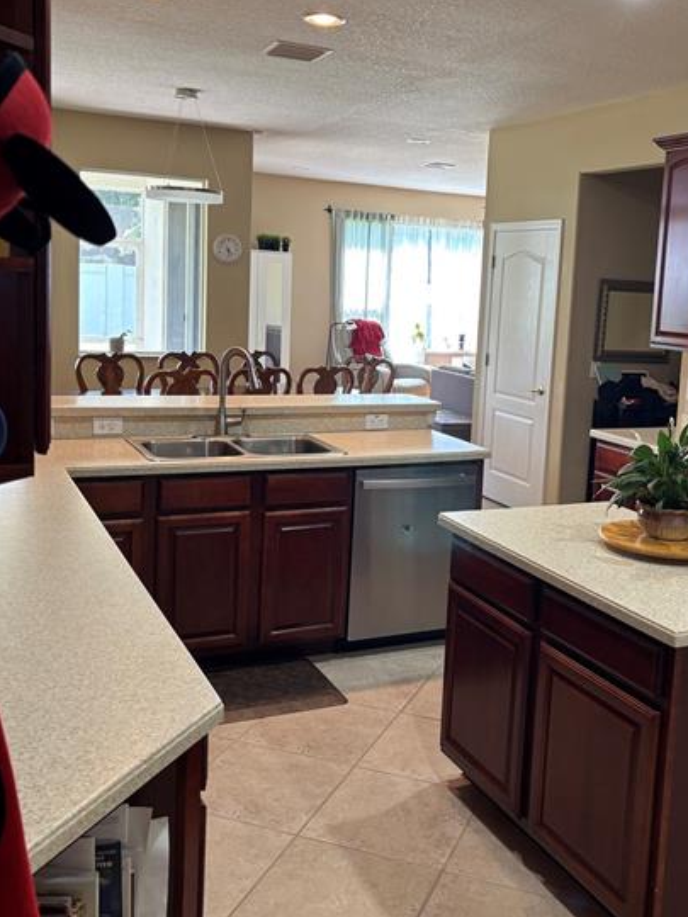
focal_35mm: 37
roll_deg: -4.4
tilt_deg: -7.3
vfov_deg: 50.0
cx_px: 431
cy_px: 402
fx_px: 981
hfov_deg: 38.4
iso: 125
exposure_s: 1/60
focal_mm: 5.96
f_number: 1.6
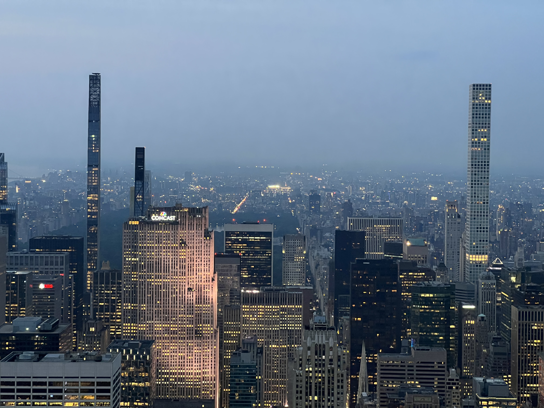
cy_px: 204
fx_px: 1210
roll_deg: -0.3
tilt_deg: -3.9
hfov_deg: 25.3
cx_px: 272
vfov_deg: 19.1
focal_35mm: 77
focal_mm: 9
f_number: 2.8
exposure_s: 1/30
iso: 1000
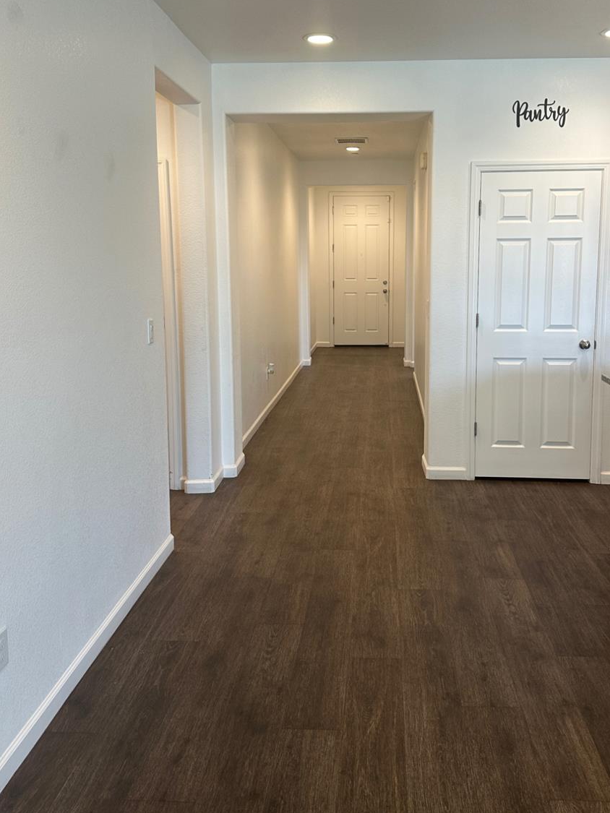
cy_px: 346
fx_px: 752
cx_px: 348
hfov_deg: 44.1
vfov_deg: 56.6
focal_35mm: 32
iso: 125
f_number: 1.78
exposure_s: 1/120
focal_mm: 6.86
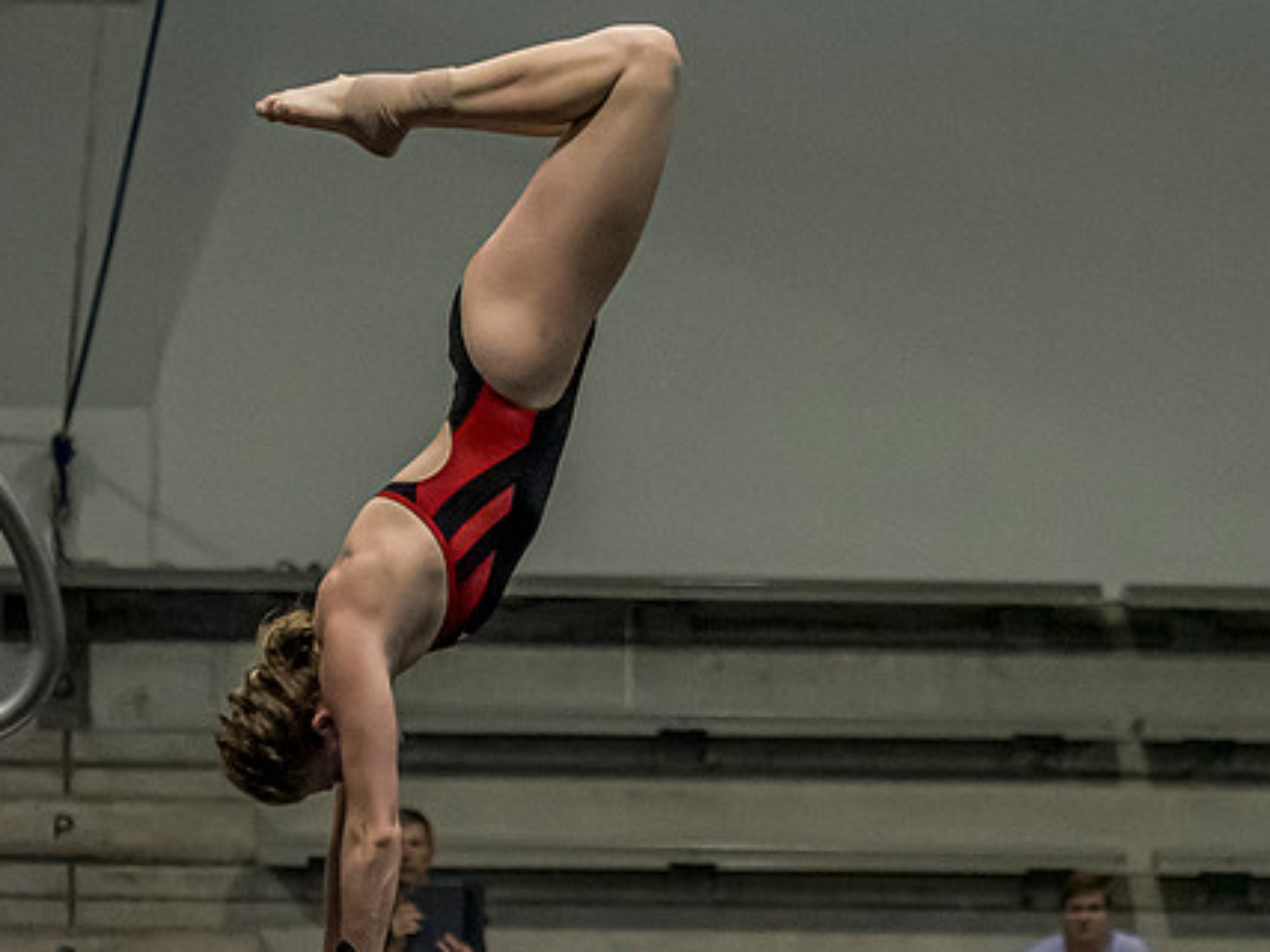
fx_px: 16468
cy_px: 396
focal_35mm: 449
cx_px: 478
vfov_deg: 3.3
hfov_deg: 4.4
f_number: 2.8
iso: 4000
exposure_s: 1/1600
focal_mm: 100
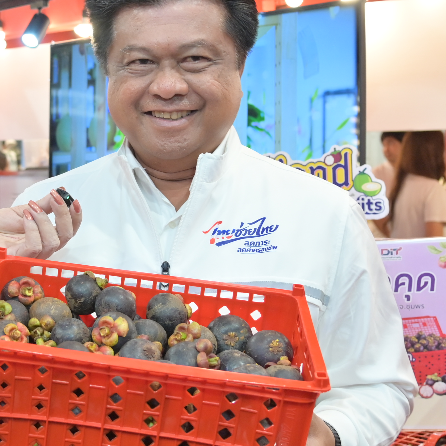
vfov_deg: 26.8
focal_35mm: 64
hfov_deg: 26.2
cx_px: 59
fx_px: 933
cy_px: 159
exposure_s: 1/100
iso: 800
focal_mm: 24
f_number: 4
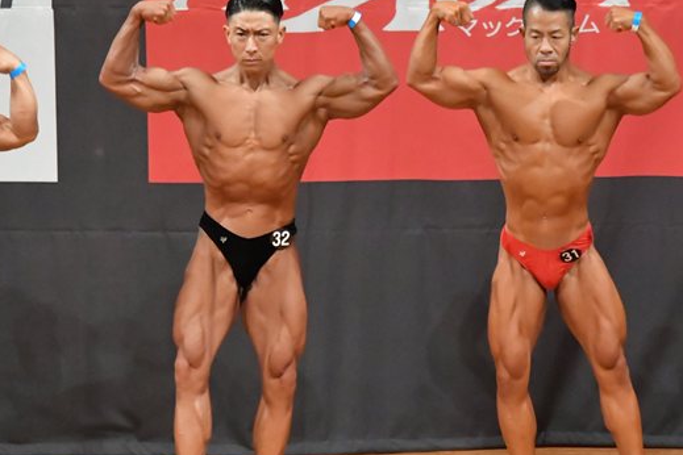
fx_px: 7645
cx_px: 457
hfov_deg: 5.1
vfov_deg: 3.4
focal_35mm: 403
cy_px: 263
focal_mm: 180
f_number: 5.6
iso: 11400
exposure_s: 1/400
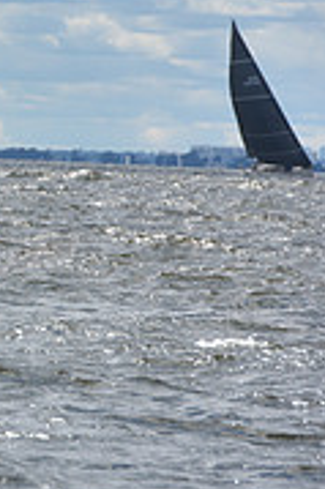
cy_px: 182
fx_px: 8791
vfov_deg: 3.2
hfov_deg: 2.1
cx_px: -451
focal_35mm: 648
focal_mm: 200
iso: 250
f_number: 9
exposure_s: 1/1000
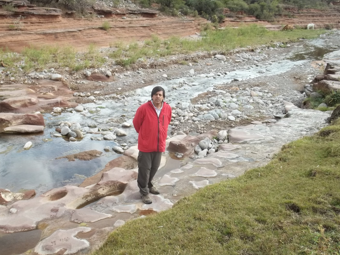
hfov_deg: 51.3
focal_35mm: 36
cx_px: 157
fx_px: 354
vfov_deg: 39.7
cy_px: 125
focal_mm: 5.9
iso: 64
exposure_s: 1/250
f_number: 3.3
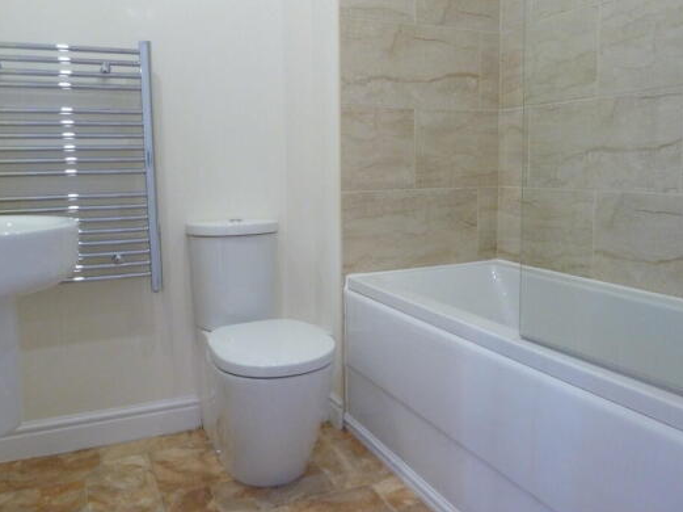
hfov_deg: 63.5
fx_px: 552
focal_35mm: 28
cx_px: 335
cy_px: 233
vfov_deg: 49.6
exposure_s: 1/20
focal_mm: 4.1
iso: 400
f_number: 3.3
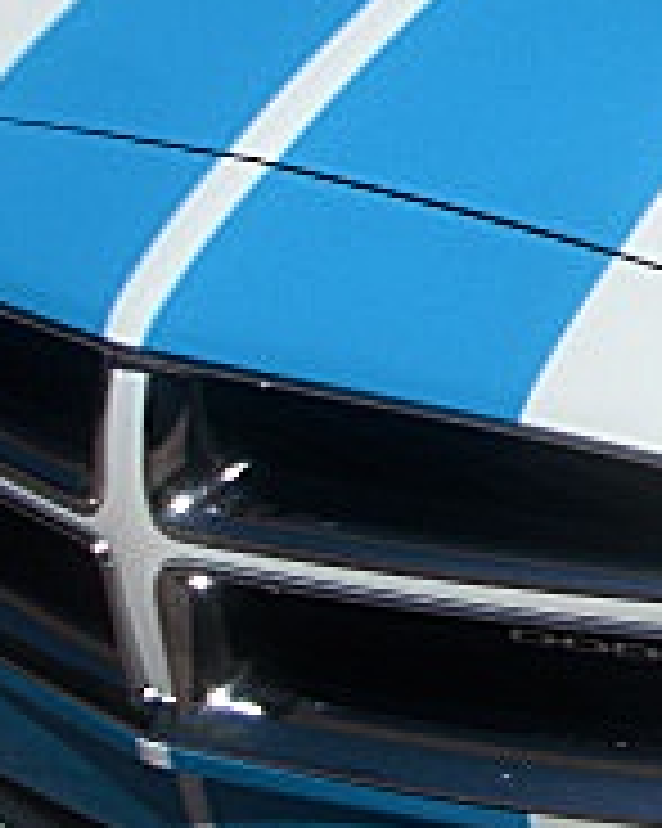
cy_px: 104
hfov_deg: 12.2
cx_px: 928
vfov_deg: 15.6
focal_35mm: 122
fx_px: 2990
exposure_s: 1/320
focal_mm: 6.3
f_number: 7.9
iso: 50
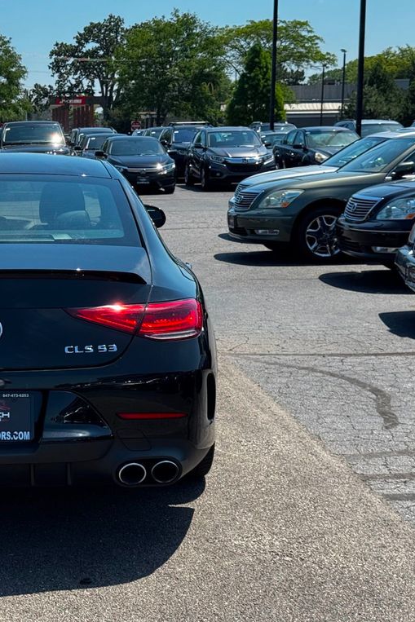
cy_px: 312
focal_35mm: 67
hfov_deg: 19.8
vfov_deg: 30.1
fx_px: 1158
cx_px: 12
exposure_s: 1/2513
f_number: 1.78
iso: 64
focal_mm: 6.76
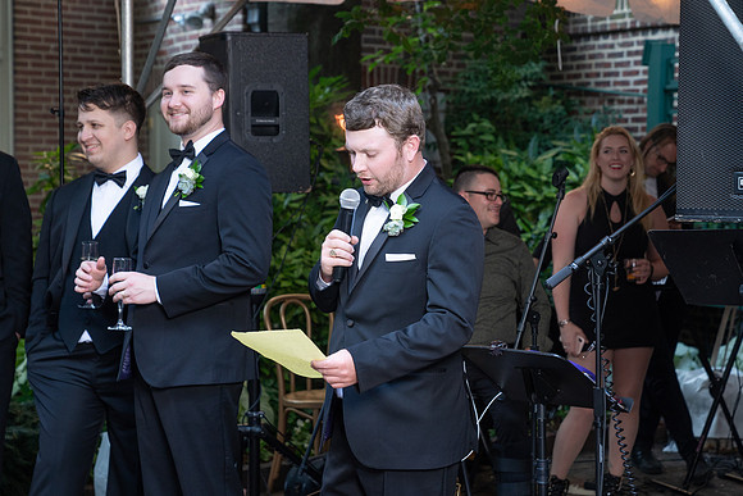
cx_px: 421
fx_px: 1671
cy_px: 230
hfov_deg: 25.0
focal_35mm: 81
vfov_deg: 16.9
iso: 800
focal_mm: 70
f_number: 4
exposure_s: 1/250
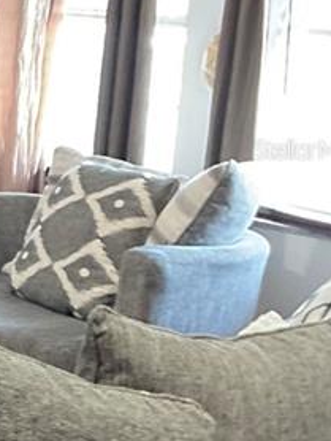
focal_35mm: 125
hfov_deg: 10.8
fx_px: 1591
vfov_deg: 15.7
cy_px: 149
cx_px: -347
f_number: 1.8
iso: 320
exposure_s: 1/30
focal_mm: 3
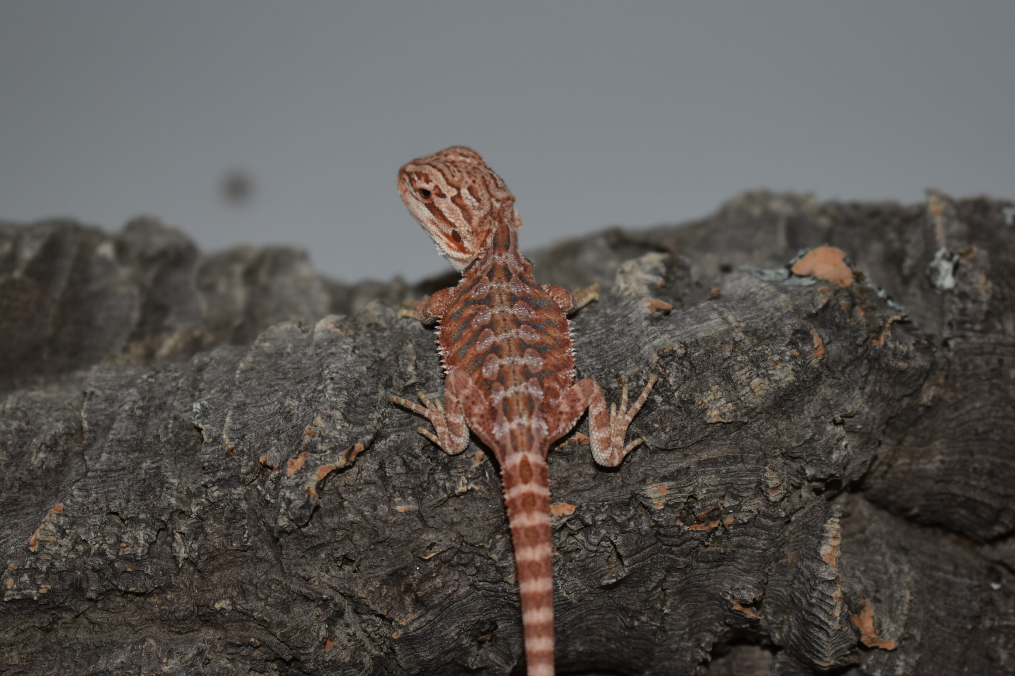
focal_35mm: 82
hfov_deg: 24.6
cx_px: 508
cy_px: 338
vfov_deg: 16.6
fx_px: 2326
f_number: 5.6
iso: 200
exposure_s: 1/30
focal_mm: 55
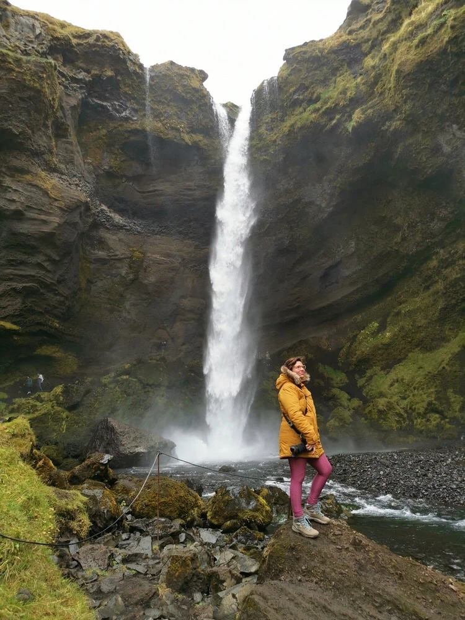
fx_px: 484
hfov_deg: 51.4
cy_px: 310
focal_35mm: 27
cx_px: 232
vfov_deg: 65.3
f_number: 1.8
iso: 50
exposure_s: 1/164
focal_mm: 5.6
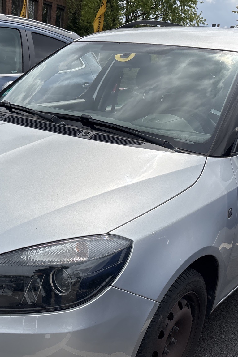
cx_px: 75
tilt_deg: -15.2
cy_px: 221
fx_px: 446
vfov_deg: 43.3
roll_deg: -5.3
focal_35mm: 45
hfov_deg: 29.6
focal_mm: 5.96
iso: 50
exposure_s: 1/6329
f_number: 1.6
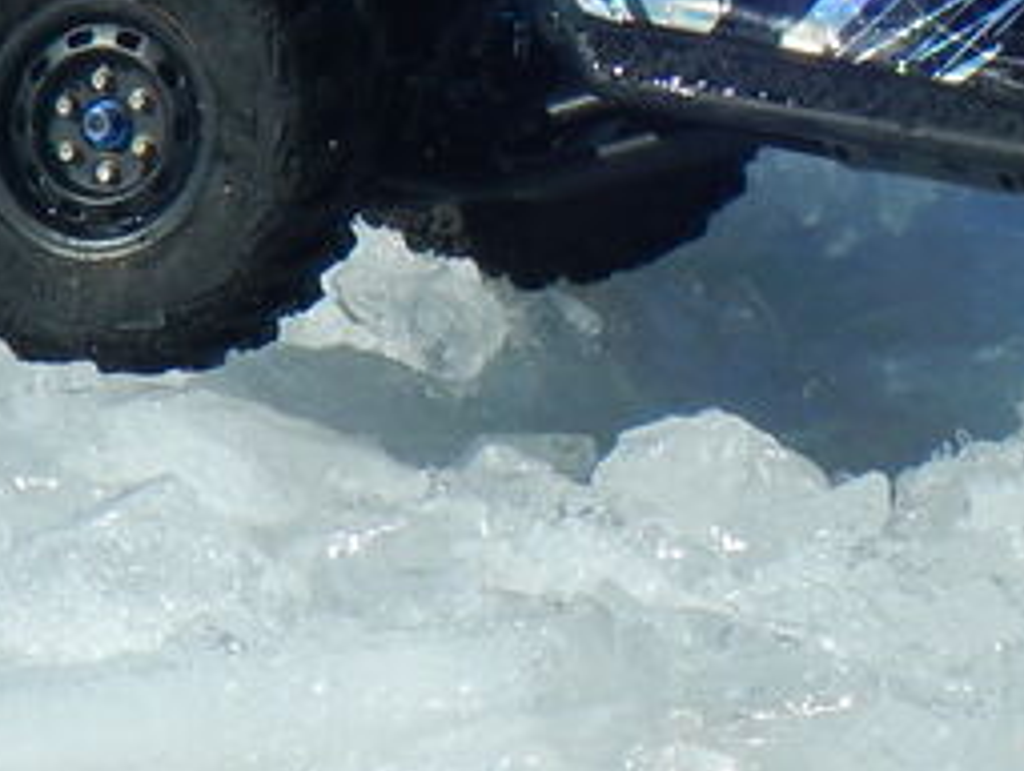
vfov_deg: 3.3
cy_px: -88
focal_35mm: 458
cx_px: 948
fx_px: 13568
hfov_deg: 4.3
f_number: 9.4
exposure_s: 1/500
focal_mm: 21
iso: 125
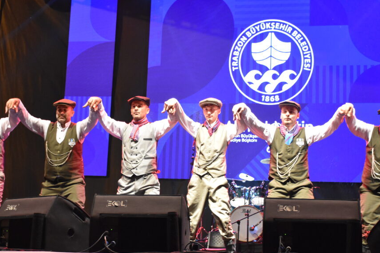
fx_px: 802
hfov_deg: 26.6
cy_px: 142
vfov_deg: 17.9
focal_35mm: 76
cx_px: 171
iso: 2200
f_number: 4.2
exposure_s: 1/60
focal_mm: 34
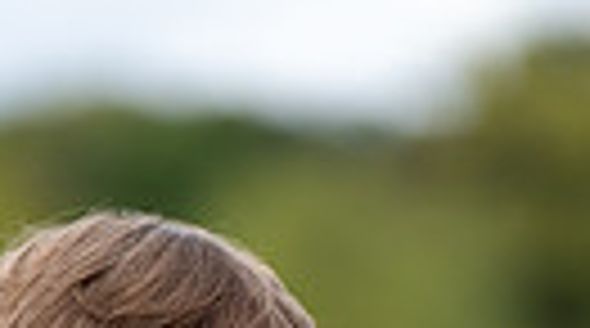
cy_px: 957
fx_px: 4792
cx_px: 239
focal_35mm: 307
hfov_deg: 7.0
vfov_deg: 3.8
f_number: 1.3
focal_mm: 85
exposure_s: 1/400
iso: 500
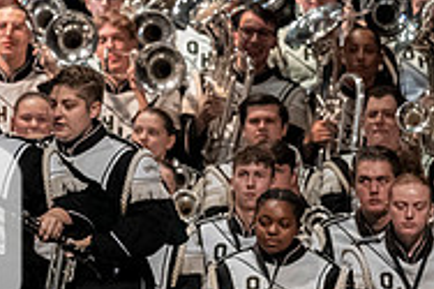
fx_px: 7817
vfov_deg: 2.1
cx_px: -152
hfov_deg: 3.2
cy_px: 252
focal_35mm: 649
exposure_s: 1/500
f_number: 4
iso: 4000
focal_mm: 140
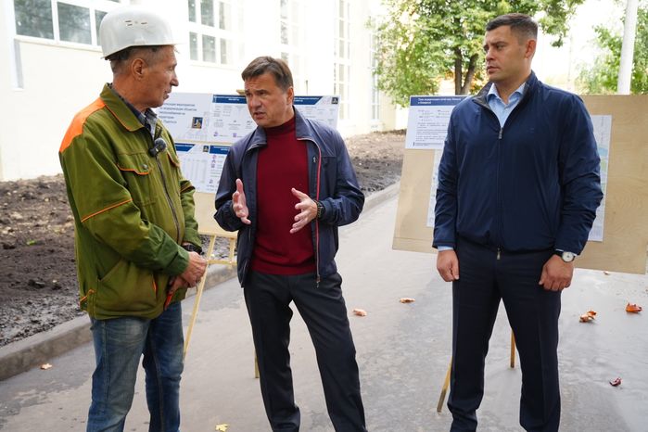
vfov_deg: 38.9
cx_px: 324
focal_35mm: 34
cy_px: 216
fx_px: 612
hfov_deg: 55.8
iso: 1000
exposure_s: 1/640
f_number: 4.5
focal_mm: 34
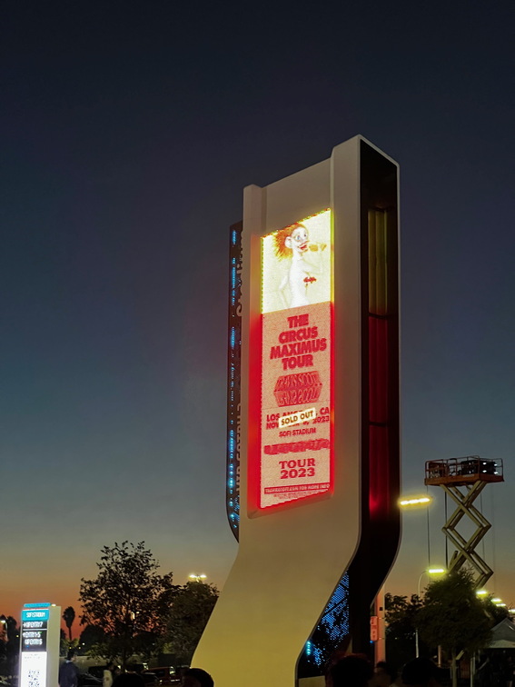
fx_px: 1527
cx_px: 258
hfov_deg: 19.1
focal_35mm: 77
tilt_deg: +12.1
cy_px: 344
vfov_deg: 25.3
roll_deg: +0.2
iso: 1600
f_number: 2.8
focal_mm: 9
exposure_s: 1/40
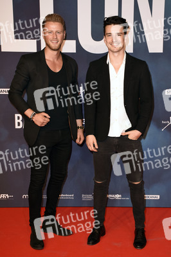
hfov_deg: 22.6
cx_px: 86
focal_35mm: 60
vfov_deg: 33.4
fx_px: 428
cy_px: 128
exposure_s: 1/100
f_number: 6.3
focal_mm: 40
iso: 400
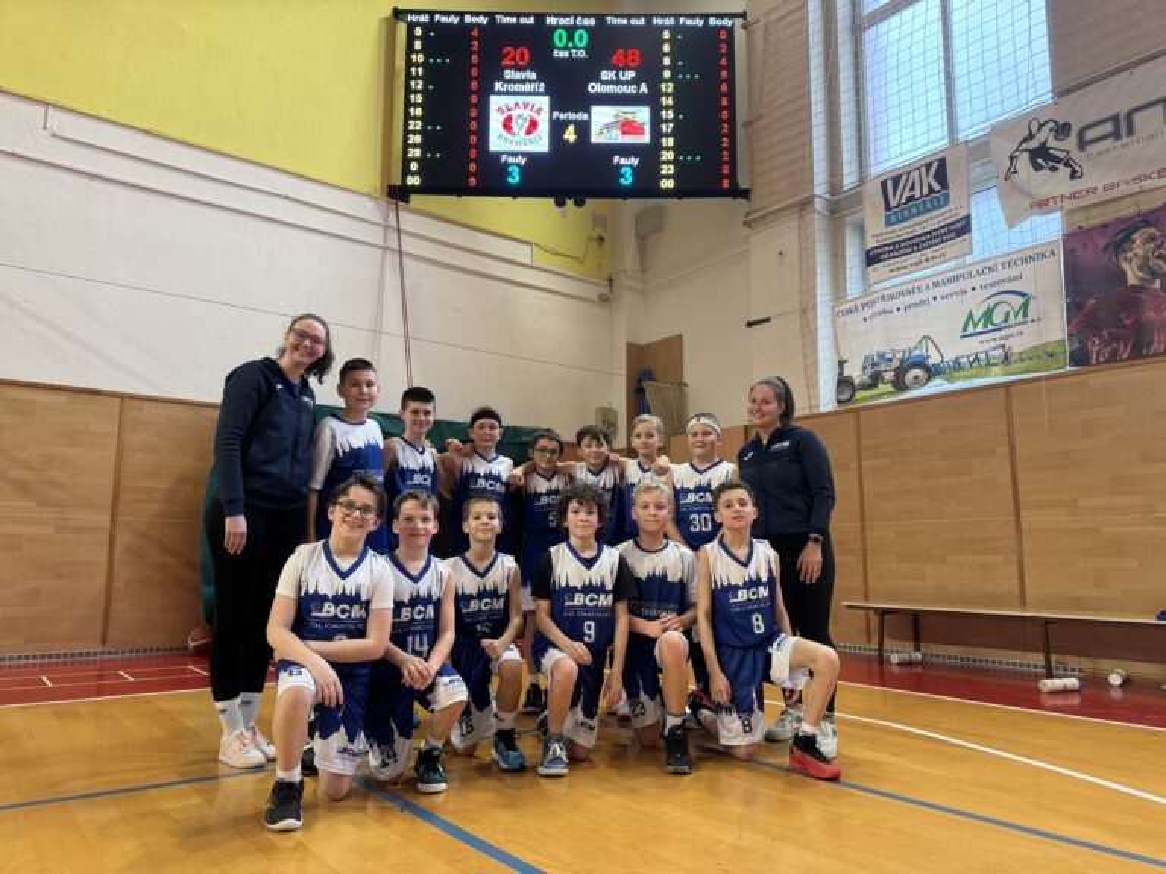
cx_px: 583
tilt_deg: +7.8
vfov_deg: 56.8
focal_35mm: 24
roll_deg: -0.2
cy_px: 437
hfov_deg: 71.6
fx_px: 808
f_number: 1.78
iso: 200
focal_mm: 6.76
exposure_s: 1/60
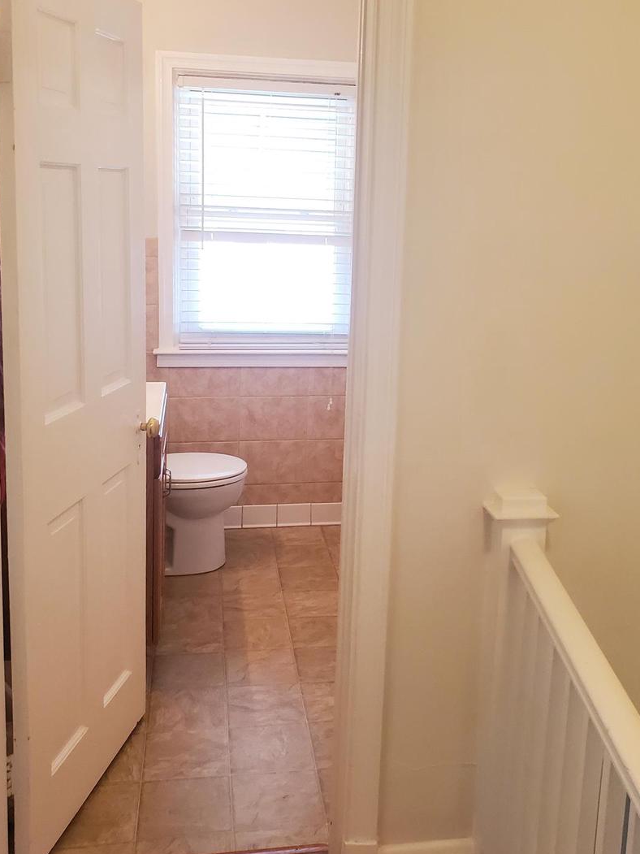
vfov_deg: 48.9
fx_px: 937
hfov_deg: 37.5
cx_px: 393
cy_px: 376
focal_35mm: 38
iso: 250
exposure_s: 1/39
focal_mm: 4.3
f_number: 2.4
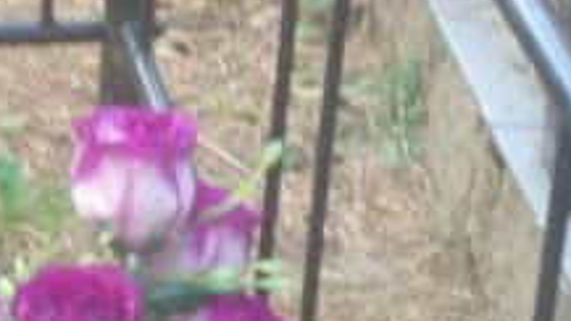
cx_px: -392
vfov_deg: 5.8
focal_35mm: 209
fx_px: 3164
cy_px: 74
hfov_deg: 9.9
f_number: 2.6
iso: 1000
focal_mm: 5.99
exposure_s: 1/30
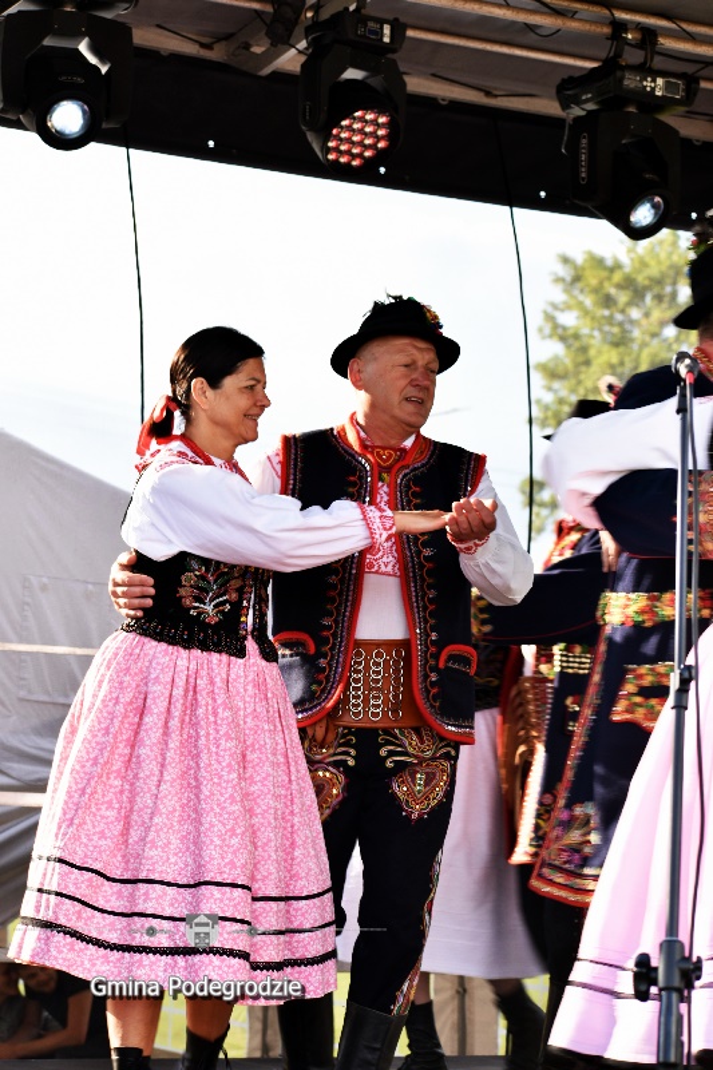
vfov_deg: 19.5
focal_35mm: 105
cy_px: 535
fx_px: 3120
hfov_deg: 13.0
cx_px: 356
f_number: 6.3
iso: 100
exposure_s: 1/50
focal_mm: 70
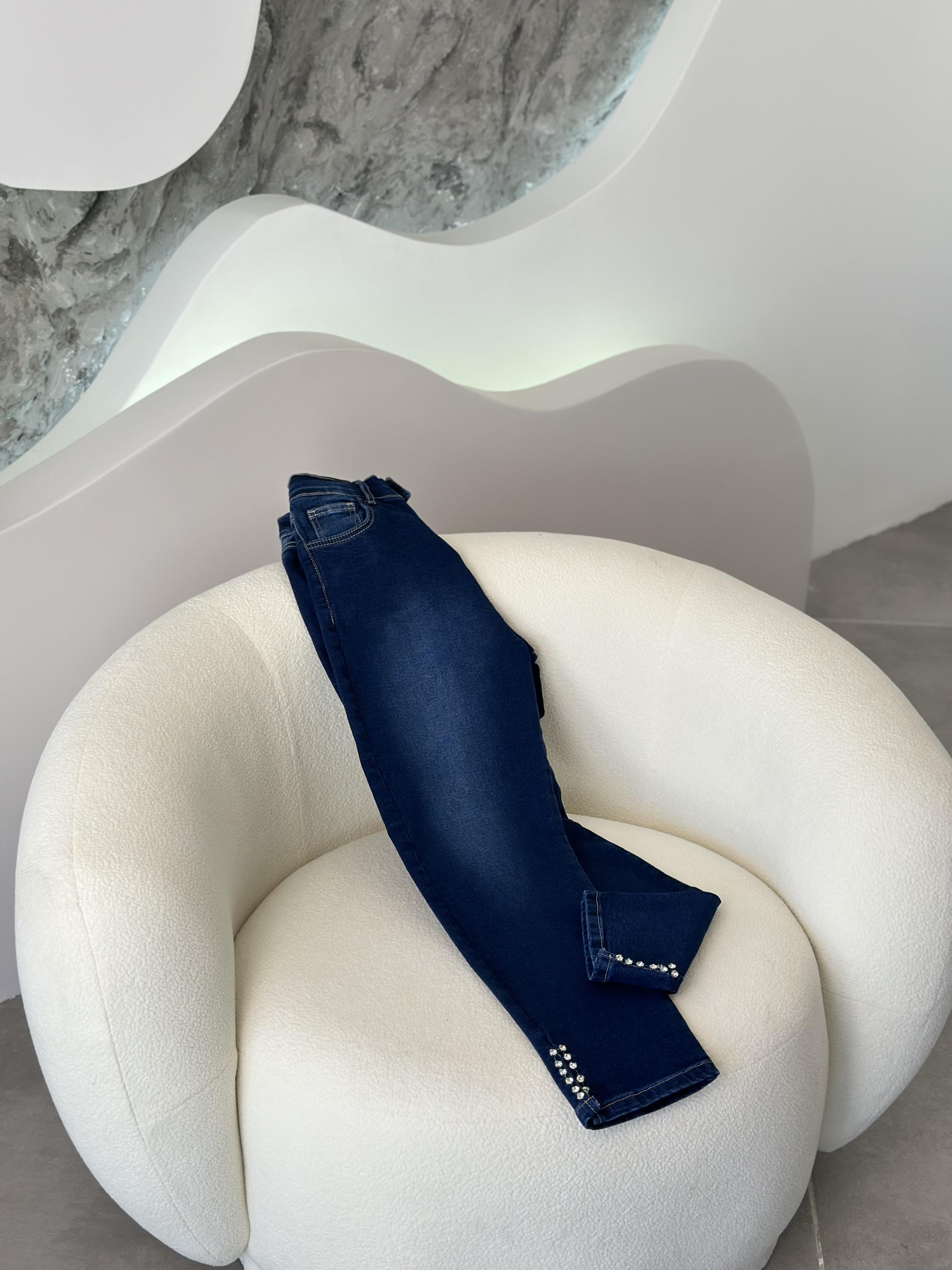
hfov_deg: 30.3
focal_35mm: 48
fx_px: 1760
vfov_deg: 39.7
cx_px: 476
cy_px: 635
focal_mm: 6.86
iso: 80
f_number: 1.78
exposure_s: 1/350
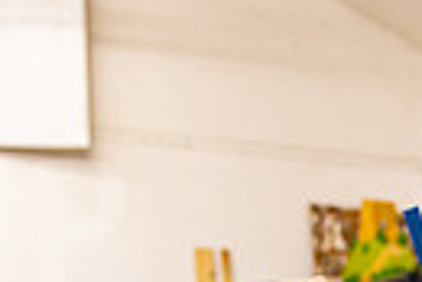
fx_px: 1256
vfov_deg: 11.3
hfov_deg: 17.7
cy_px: 608
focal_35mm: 107
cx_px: 565
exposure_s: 1/5
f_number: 5.6
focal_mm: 24
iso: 64
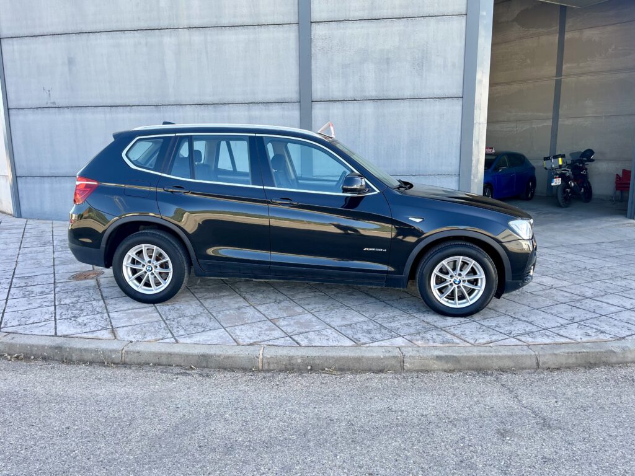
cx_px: 318
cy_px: 238
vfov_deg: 53.1
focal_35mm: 26
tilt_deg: -9.3
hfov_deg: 67.3
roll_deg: +1.3
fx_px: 477
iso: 50
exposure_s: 1/437
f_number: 1.6
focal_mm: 5.1
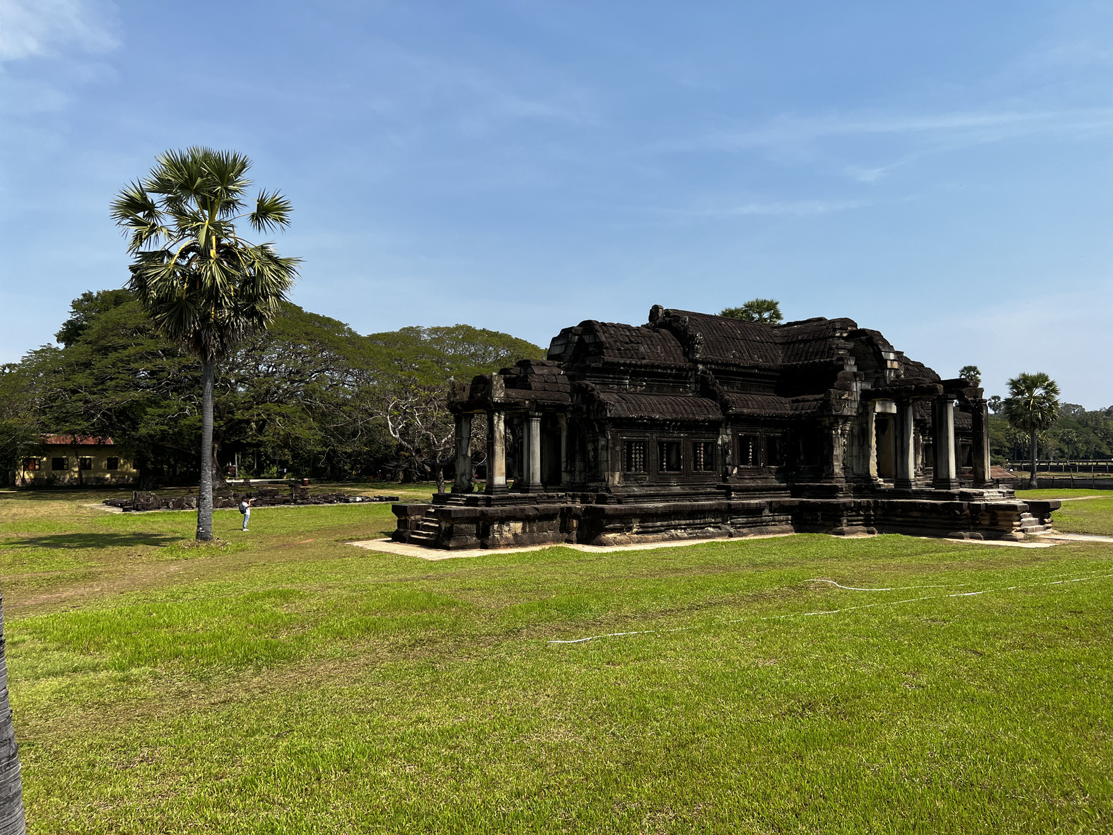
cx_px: 556
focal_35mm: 26
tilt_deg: +3.0
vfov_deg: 53.1
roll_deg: +0.5
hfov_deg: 67.3
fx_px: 836
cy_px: 418
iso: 50
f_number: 1.5
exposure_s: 1/4115
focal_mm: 5.7
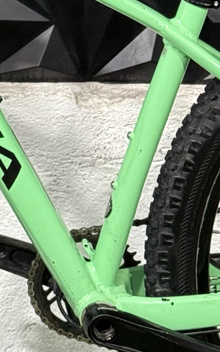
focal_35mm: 201
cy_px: -119
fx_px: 1928
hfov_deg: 6.3
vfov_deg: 10.2
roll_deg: -0.2
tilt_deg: -10.3
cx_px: -258
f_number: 1.78
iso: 160
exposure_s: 1/60
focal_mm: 6.76
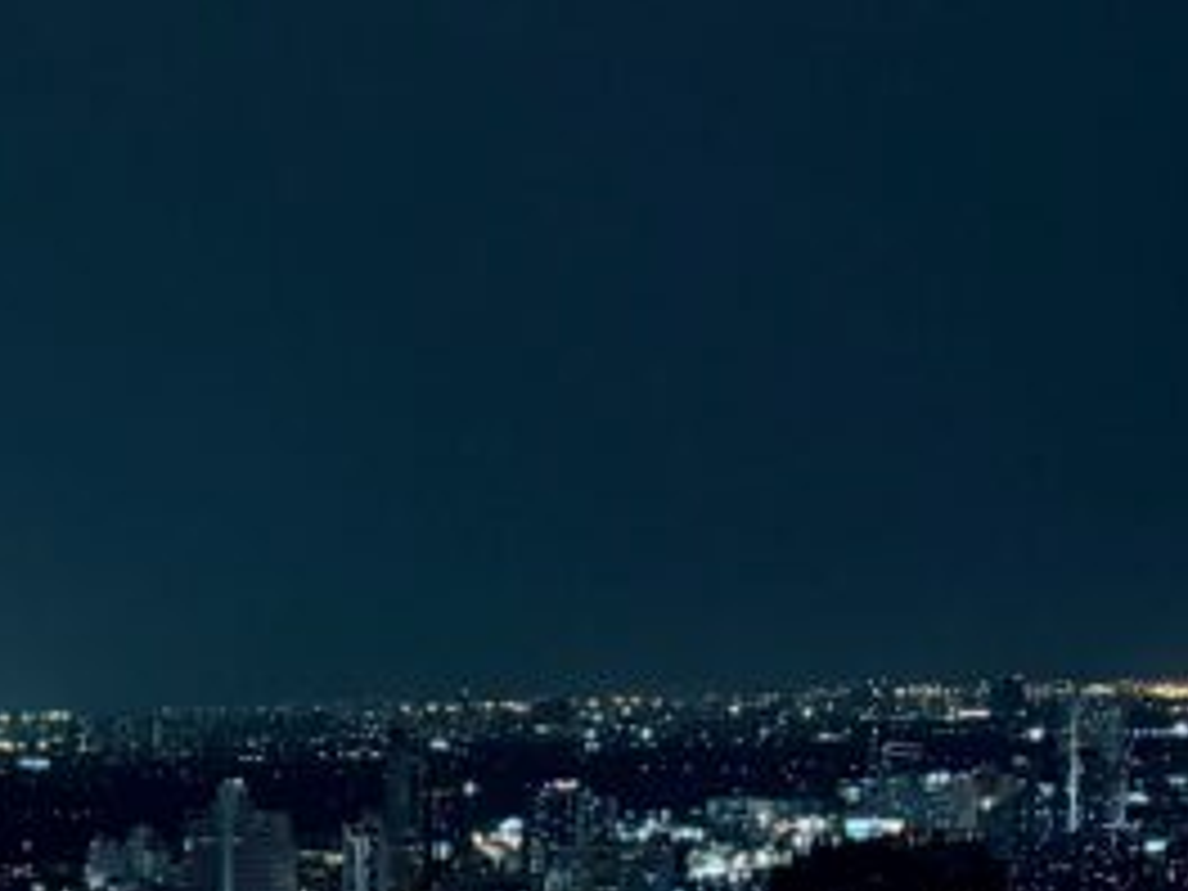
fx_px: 3192
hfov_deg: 19.4
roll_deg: +1.8
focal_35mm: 93
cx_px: -378
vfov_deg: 14.9
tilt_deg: -10.4
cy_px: 1282
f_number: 1.78
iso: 640
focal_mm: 6.76
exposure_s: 1/33
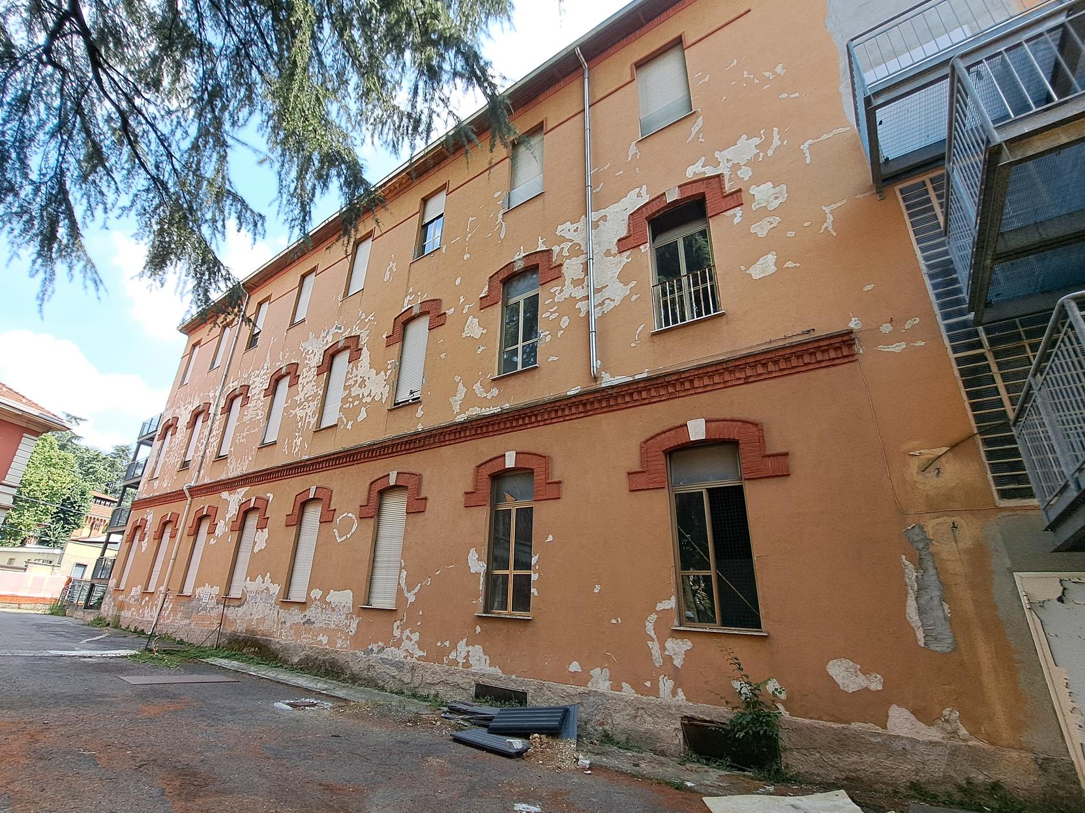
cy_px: 421
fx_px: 470
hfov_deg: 97.6
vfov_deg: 81.7
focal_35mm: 15
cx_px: 469
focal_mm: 1.74
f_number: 2.2
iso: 50
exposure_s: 1/389
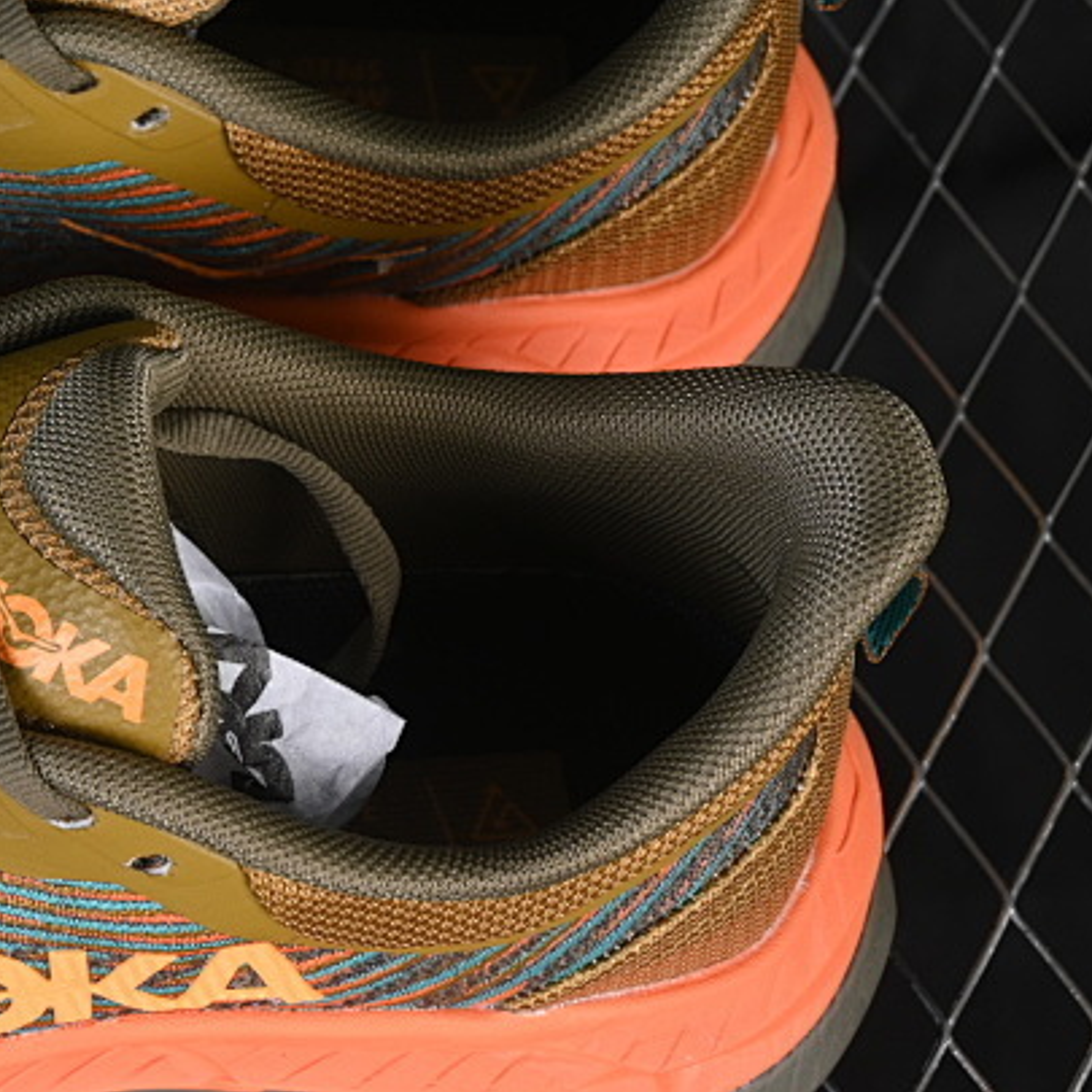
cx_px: -113
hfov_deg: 10.2
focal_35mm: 170
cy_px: 448
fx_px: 6067
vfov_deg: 10.3
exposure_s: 1/60
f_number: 7.1
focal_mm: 50
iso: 160
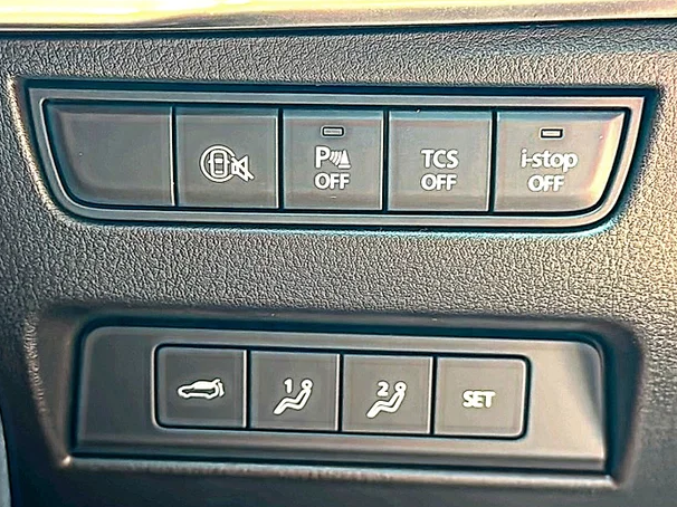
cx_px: 336
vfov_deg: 28.0
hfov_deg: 36.8
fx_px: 1017
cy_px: 263
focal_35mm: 52
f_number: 1.78
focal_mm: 6.86
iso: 250
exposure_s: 1/50
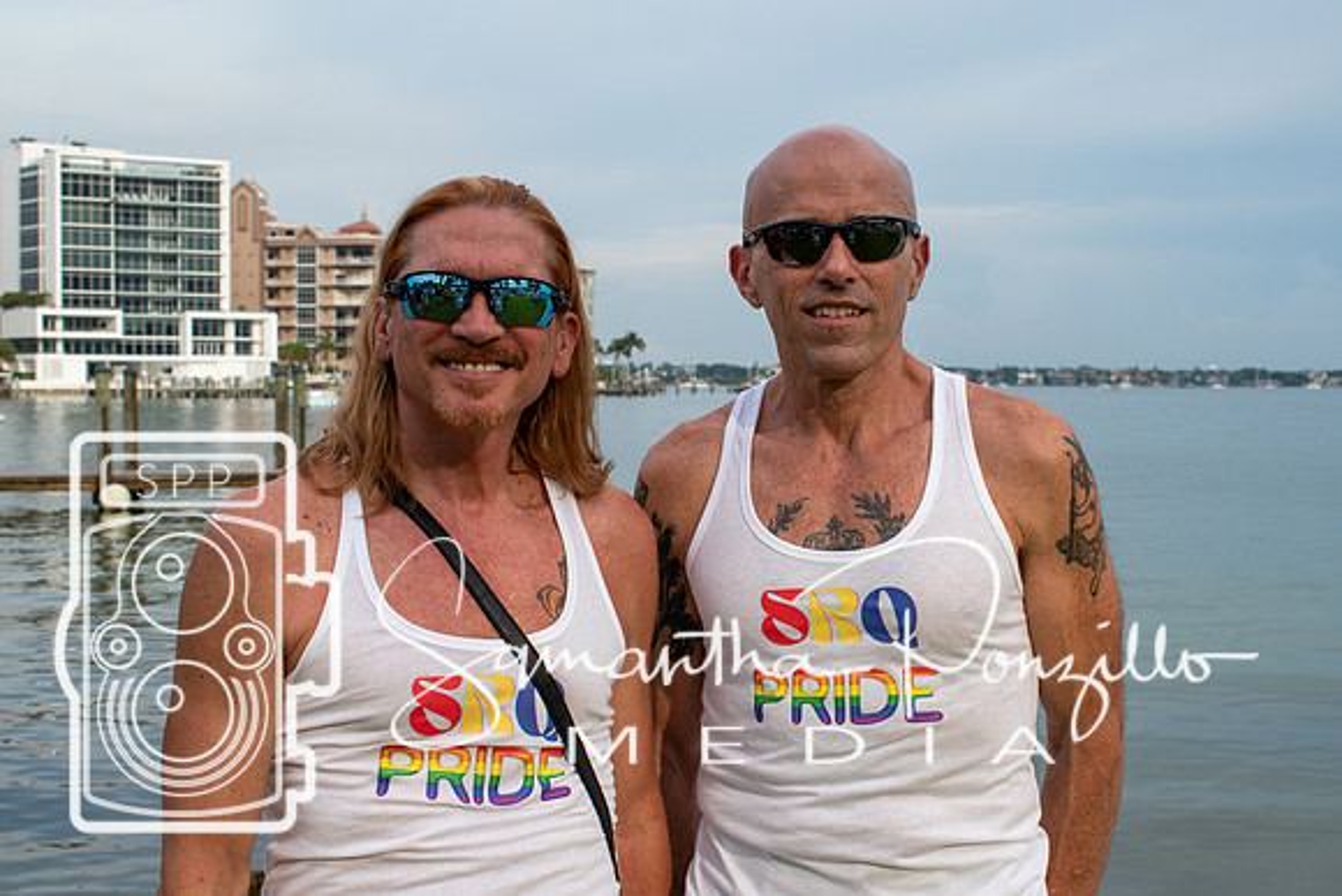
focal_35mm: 51
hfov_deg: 38.9
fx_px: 1902
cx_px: 671
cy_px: 448
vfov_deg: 26.5
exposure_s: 1/320
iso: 200
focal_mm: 34
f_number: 9
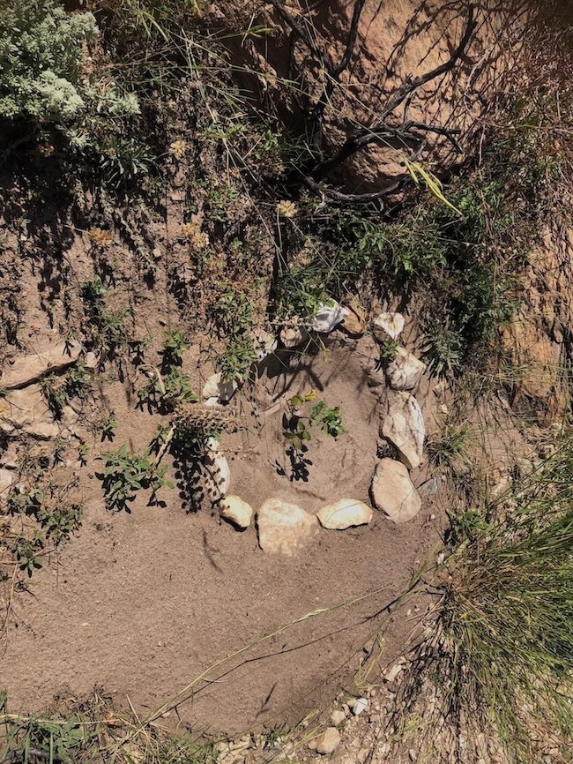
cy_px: 382
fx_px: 618
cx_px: 286
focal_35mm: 28
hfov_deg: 49.8
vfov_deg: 63.4
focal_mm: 3.99
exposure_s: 1/1675
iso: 20
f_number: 1.8
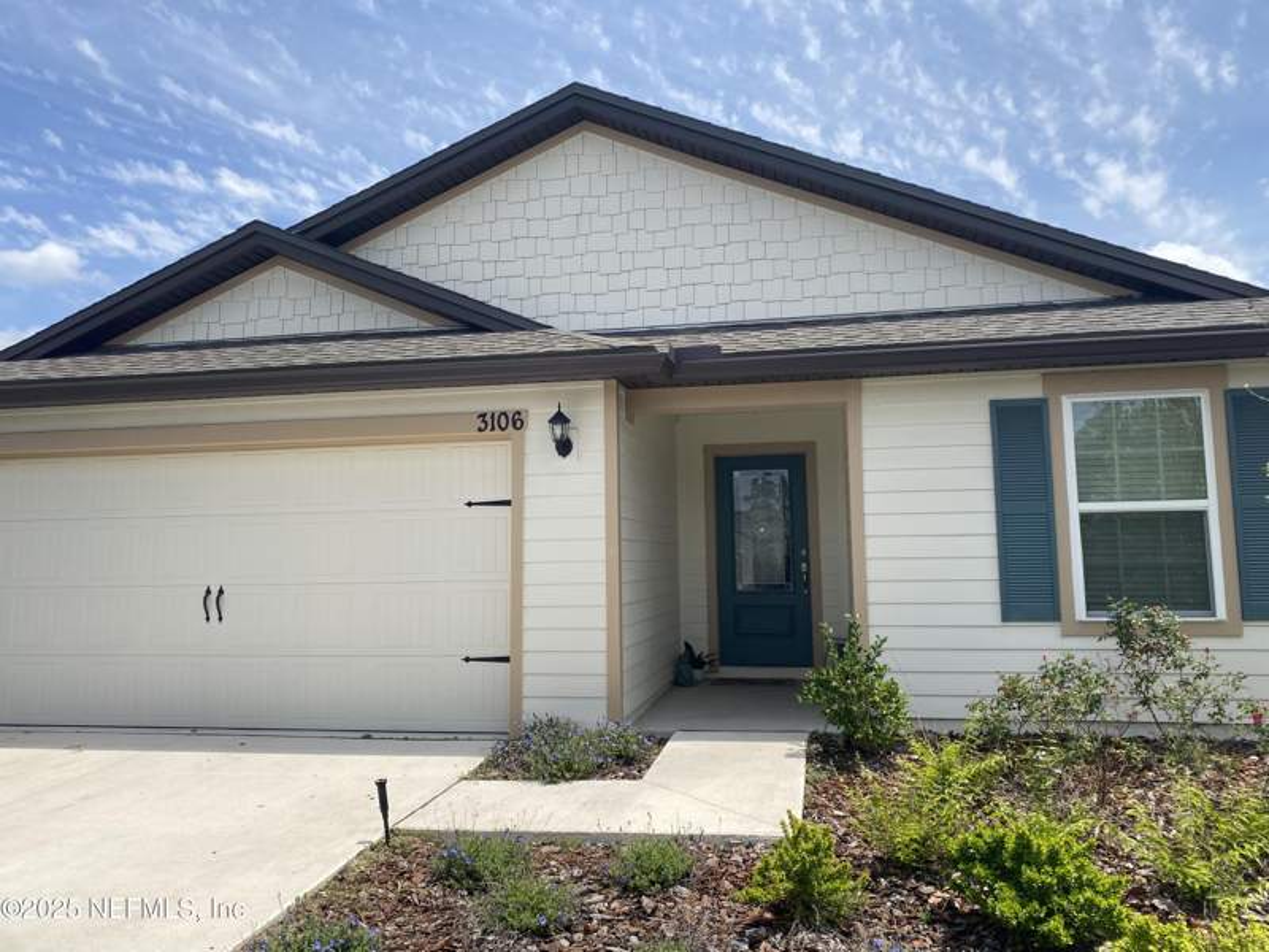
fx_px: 953
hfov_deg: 67.3
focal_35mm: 26
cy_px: 476
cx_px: 634
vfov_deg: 53.1
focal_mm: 4.25
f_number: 1.8
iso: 32
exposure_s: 1/4115
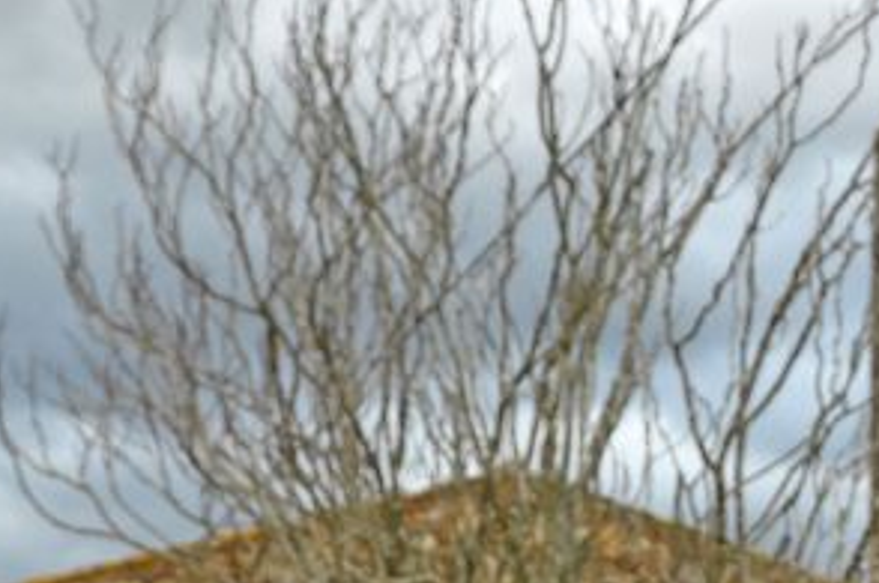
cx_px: 918
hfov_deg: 17.3
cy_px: 505
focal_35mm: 115
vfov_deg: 11.8
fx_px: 2803
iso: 320
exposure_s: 1/125
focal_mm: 22
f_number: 5.6
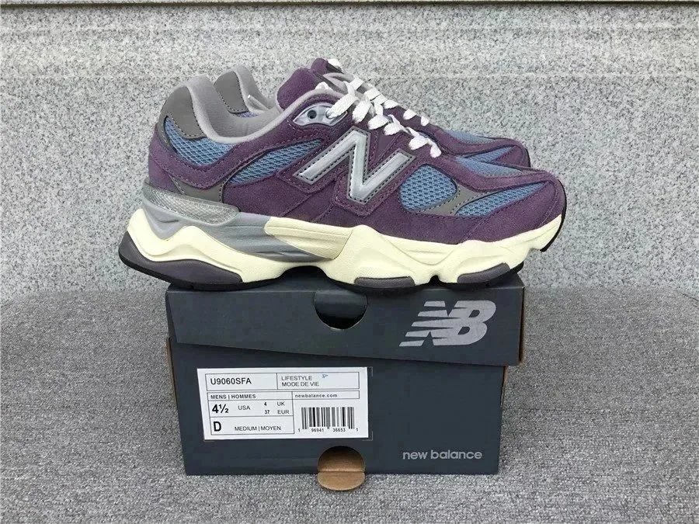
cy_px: 262
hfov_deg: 58.4
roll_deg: +0.3
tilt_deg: -20.1
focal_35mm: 31
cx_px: 350
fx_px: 626
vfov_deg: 45.4
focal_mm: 3.3
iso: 25
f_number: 2.4
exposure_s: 1/326
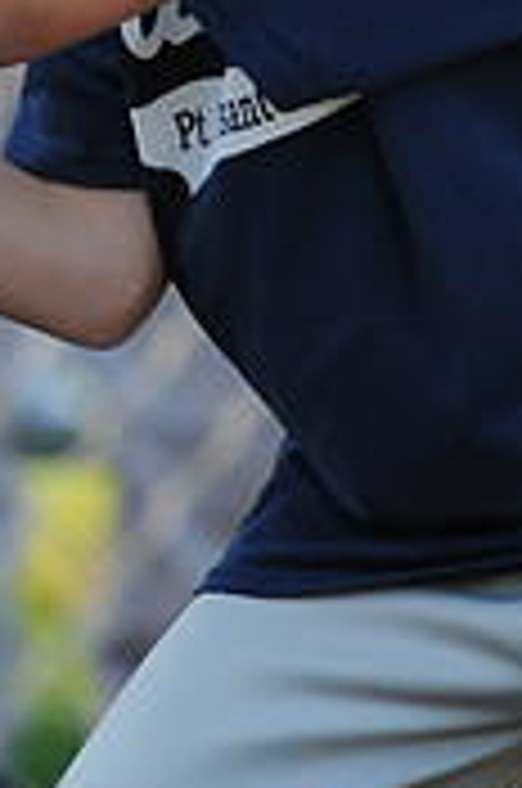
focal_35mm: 1489
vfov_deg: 1.4
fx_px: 32512
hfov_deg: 0.9
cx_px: 304
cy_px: -432
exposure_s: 1/800
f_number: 4
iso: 800
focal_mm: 300
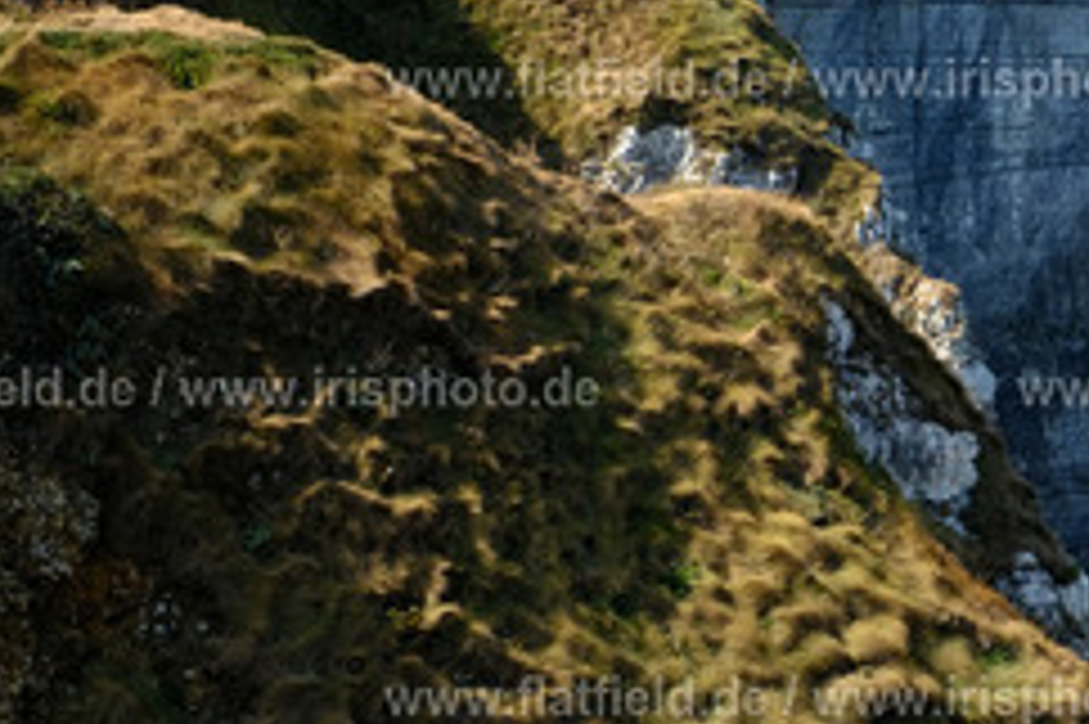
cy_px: 326
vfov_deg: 7.6
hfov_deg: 11.3
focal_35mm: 180
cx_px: 1107
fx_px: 5441
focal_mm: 45.6
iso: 160
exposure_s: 1/90
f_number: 13
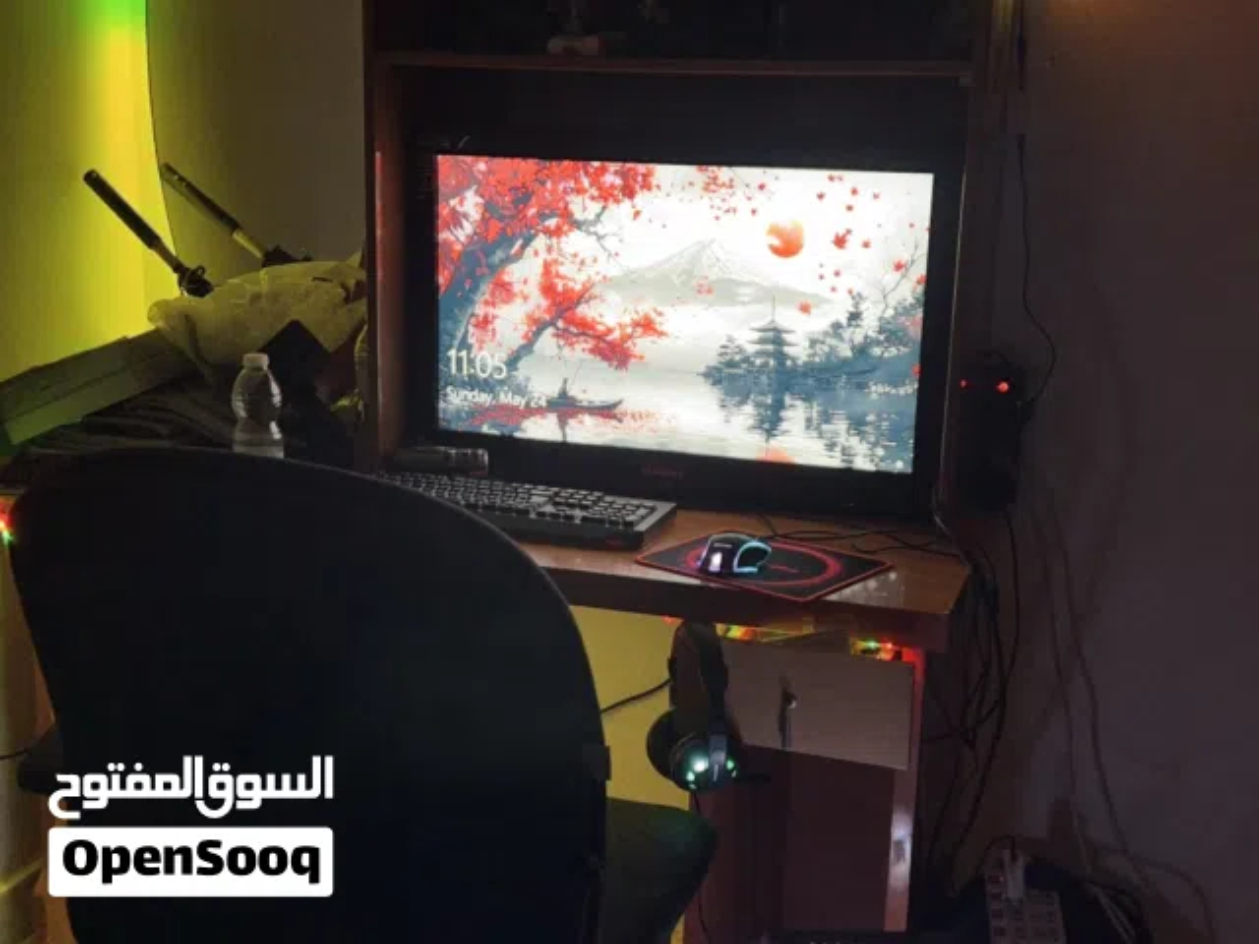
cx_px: 630
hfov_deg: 67.3
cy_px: 472
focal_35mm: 26
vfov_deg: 53.1
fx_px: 946
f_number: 1.5
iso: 800
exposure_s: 1/30
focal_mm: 5.7
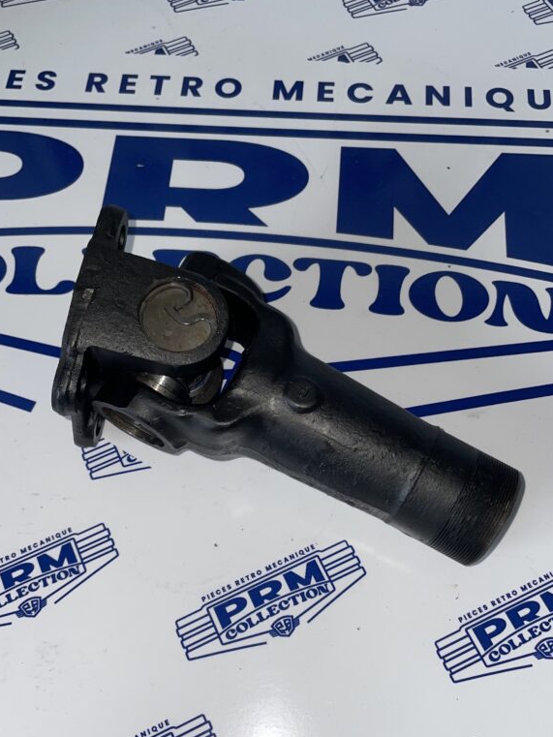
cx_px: 259
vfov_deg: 52.2
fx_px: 745
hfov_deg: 40.7
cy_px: 445
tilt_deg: -66.0
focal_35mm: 35
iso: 32
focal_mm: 4.2
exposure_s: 1/65
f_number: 1.6
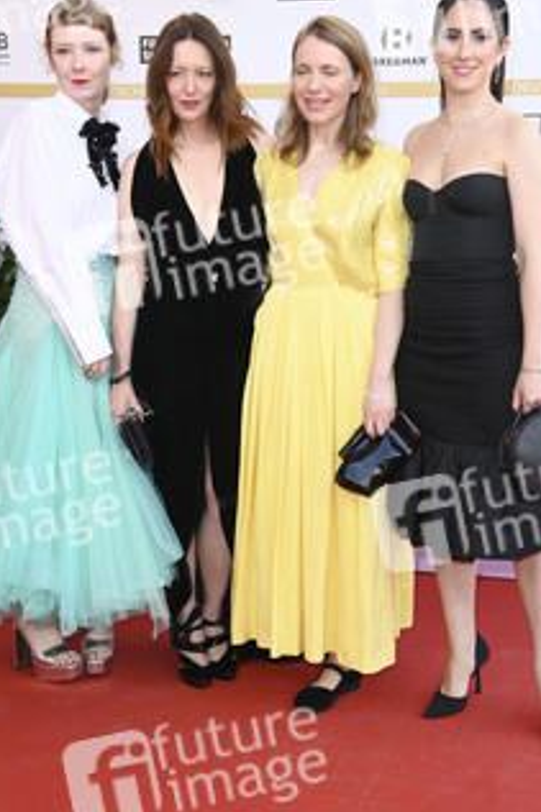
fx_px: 1422
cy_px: 384
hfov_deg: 21.5
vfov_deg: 31.9
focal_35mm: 63
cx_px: 269
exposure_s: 1/250
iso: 500
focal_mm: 50
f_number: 6.3
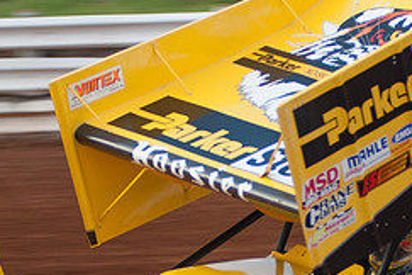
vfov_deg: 4.8
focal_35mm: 287
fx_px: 3284
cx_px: 283
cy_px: 275
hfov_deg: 7.2
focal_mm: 80
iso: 250
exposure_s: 1/500
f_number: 2.8
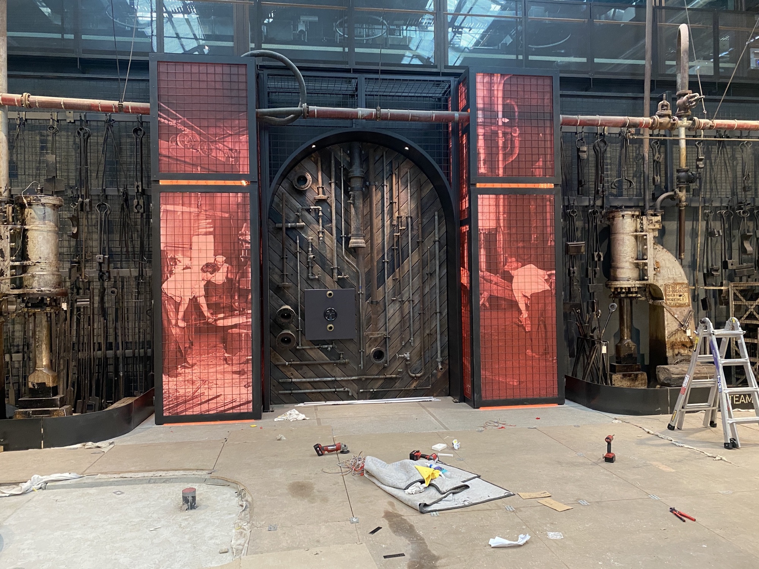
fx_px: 570
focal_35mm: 26
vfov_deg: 53.1
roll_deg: +1.3
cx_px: 380
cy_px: 284
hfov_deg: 67.3
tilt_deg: -0.3
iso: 400
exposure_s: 1/60
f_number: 1.8
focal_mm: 4.25
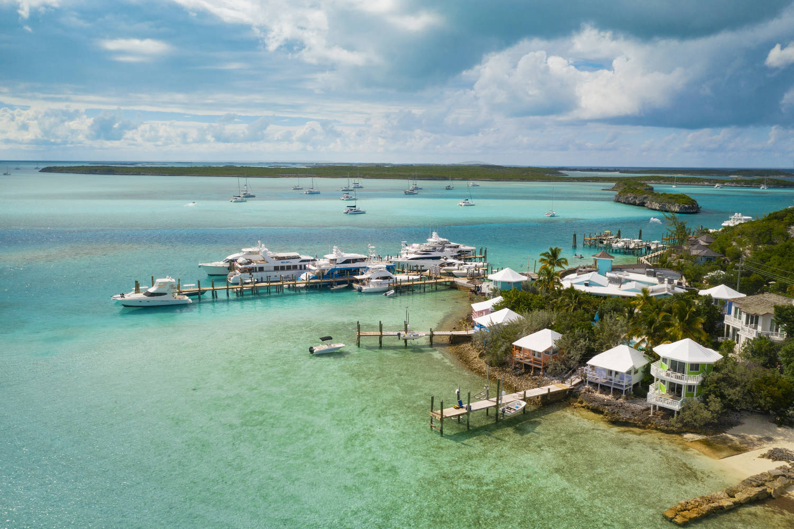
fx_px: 617
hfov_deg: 65.5
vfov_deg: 46.4
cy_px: 264
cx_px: 397
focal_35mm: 28
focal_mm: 10.26
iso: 100
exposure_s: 1/60
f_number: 6.3
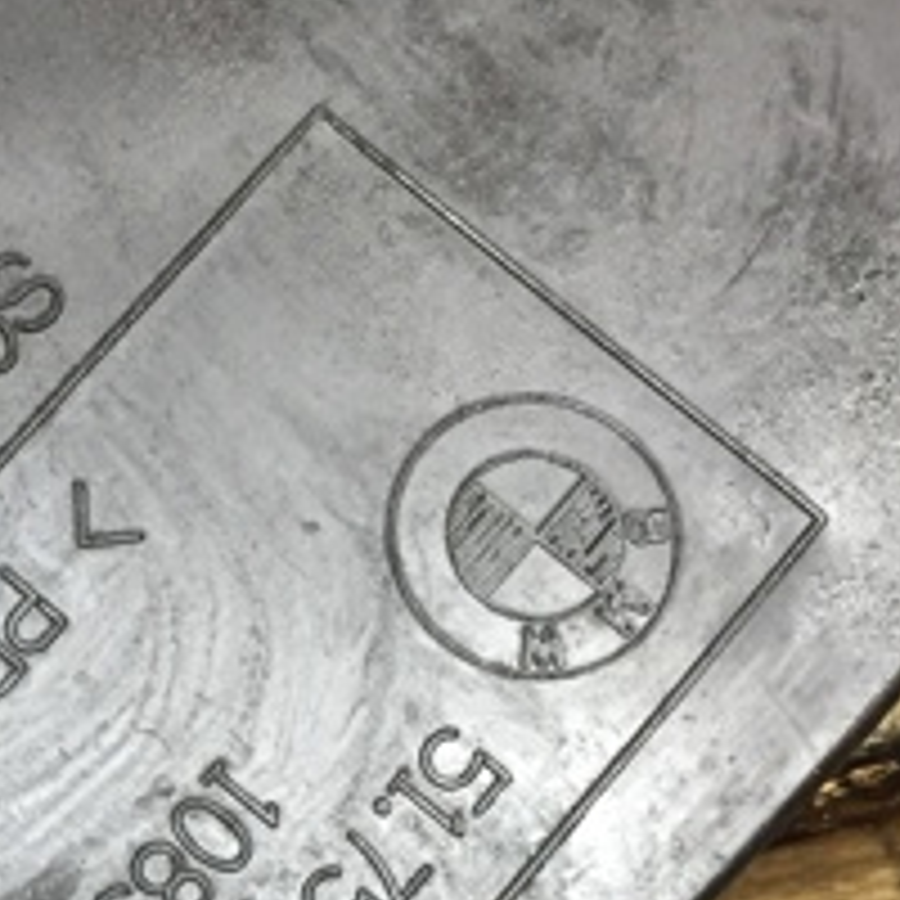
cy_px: 1035
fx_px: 2412
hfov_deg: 20.3
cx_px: -40
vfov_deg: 20.0
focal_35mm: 82
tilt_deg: -58.0
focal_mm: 4.15
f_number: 2.2
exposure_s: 1/33
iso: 125
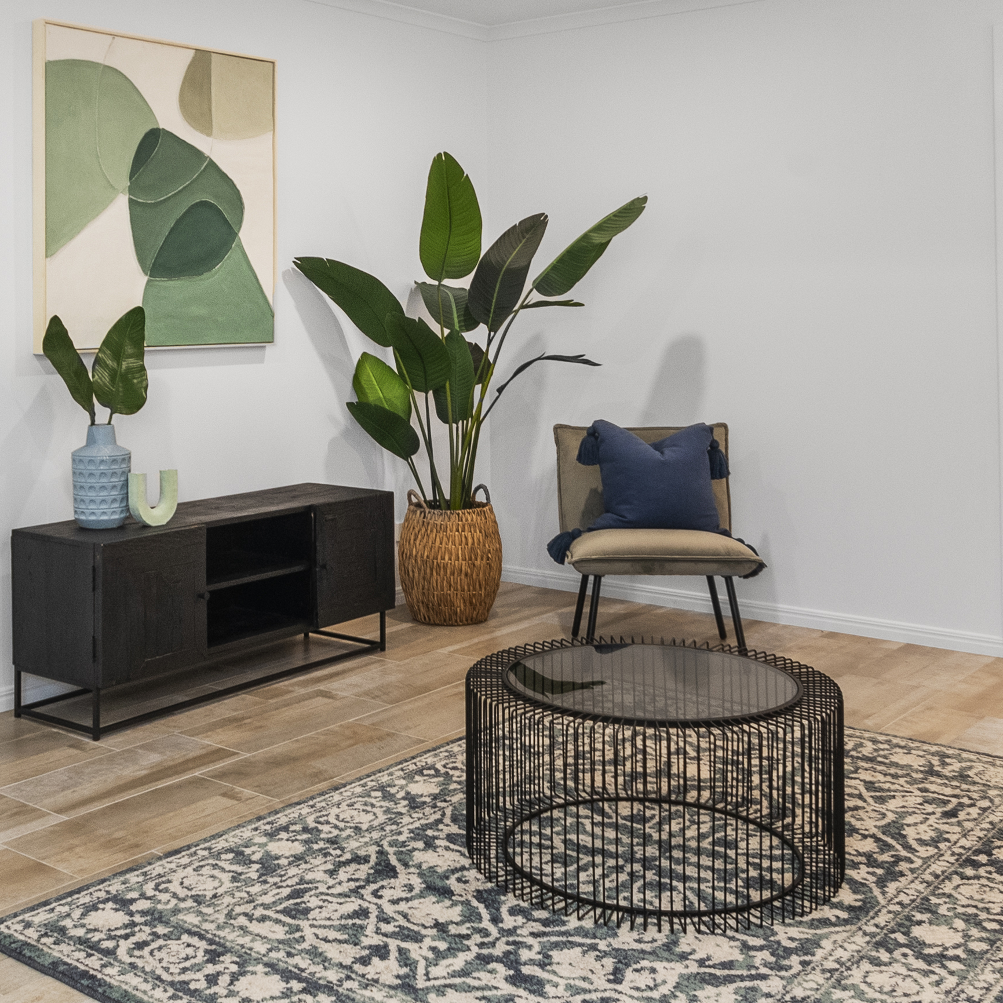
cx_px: 359
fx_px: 1344
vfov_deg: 40.0
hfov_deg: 40.6
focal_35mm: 41
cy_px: 280
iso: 400
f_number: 8
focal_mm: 10
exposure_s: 1/6
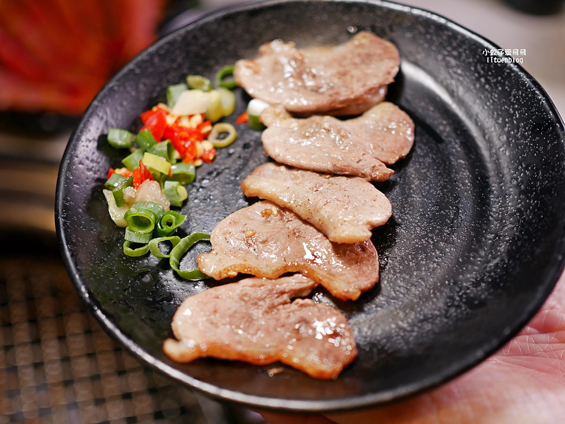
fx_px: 816
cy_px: 212
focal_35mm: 50
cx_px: 282
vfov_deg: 29.1
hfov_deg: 38.2
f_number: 1.8
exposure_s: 1/200
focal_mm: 25
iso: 200
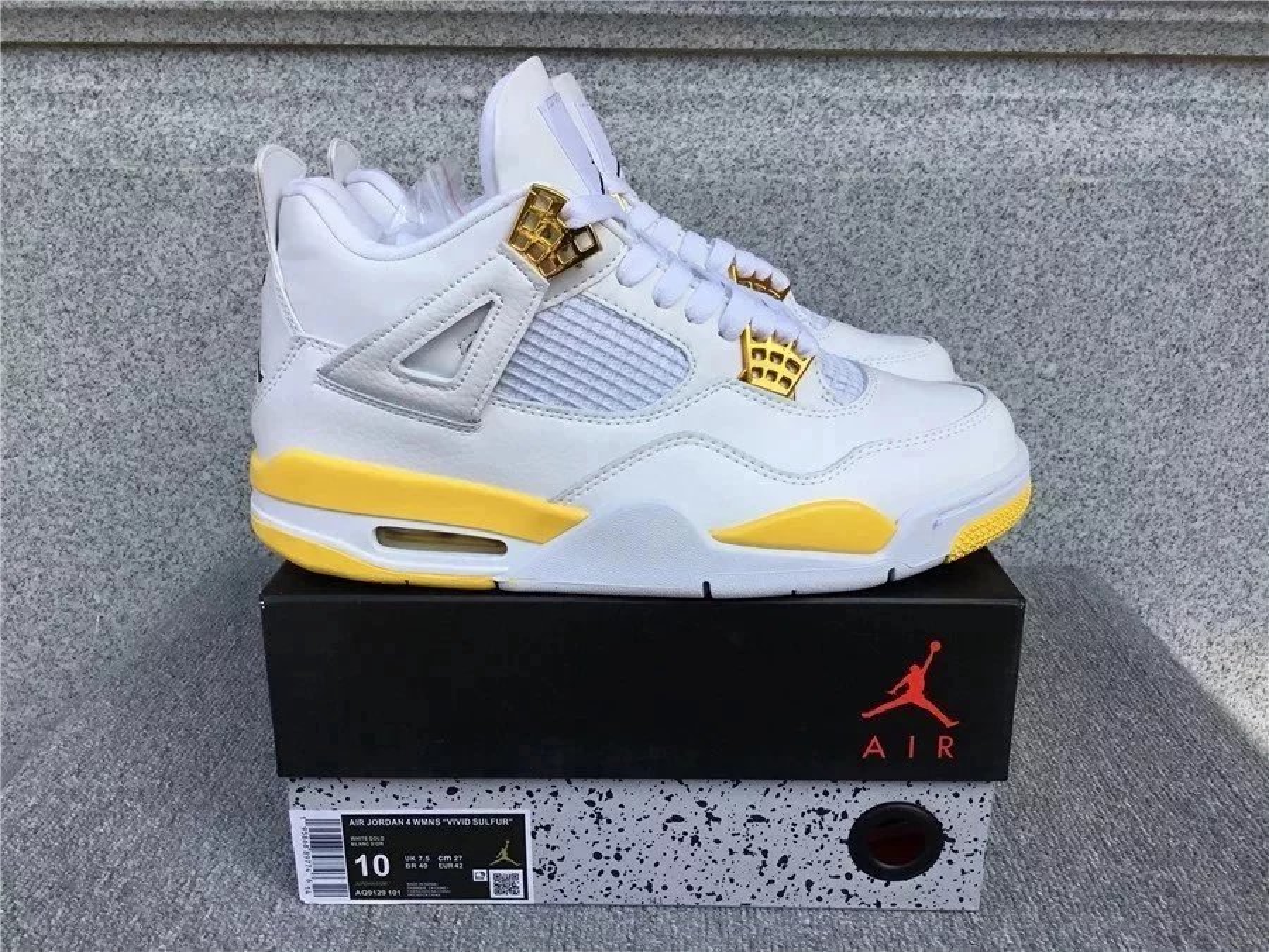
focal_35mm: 31
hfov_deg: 58.4
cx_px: 634
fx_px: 1136
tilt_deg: -18.5
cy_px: 476
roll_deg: -0.5
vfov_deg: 45.4
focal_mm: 3.3
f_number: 2.4
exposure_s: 1/1131
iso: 25
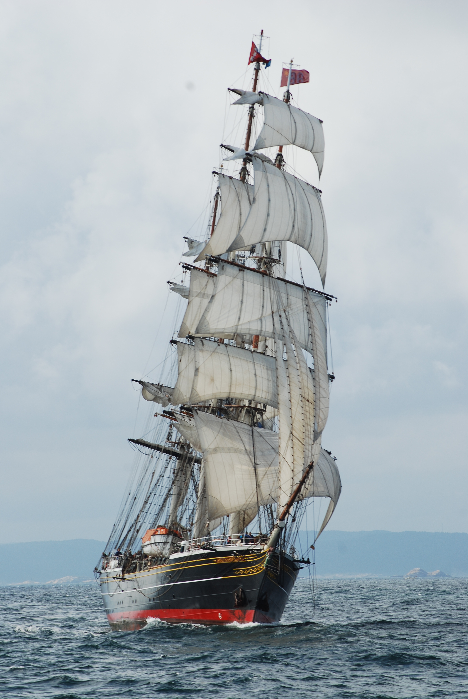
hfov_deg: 6.3
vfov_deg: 9.5
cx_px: 234
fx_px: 4229
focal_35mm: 218
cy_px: 350
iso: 110
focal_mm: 145
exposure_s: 1/250
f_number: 10
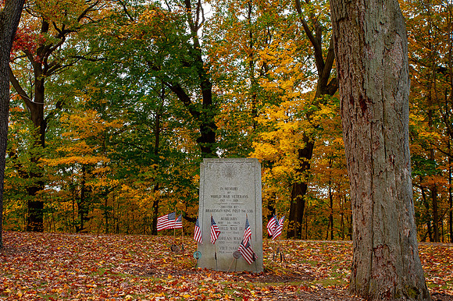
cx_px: 194
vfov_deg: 33.3
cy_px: 165
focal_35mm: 40
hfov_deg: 48.2
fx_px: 504
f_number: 8
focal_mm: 34
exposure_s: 1/160
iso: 400
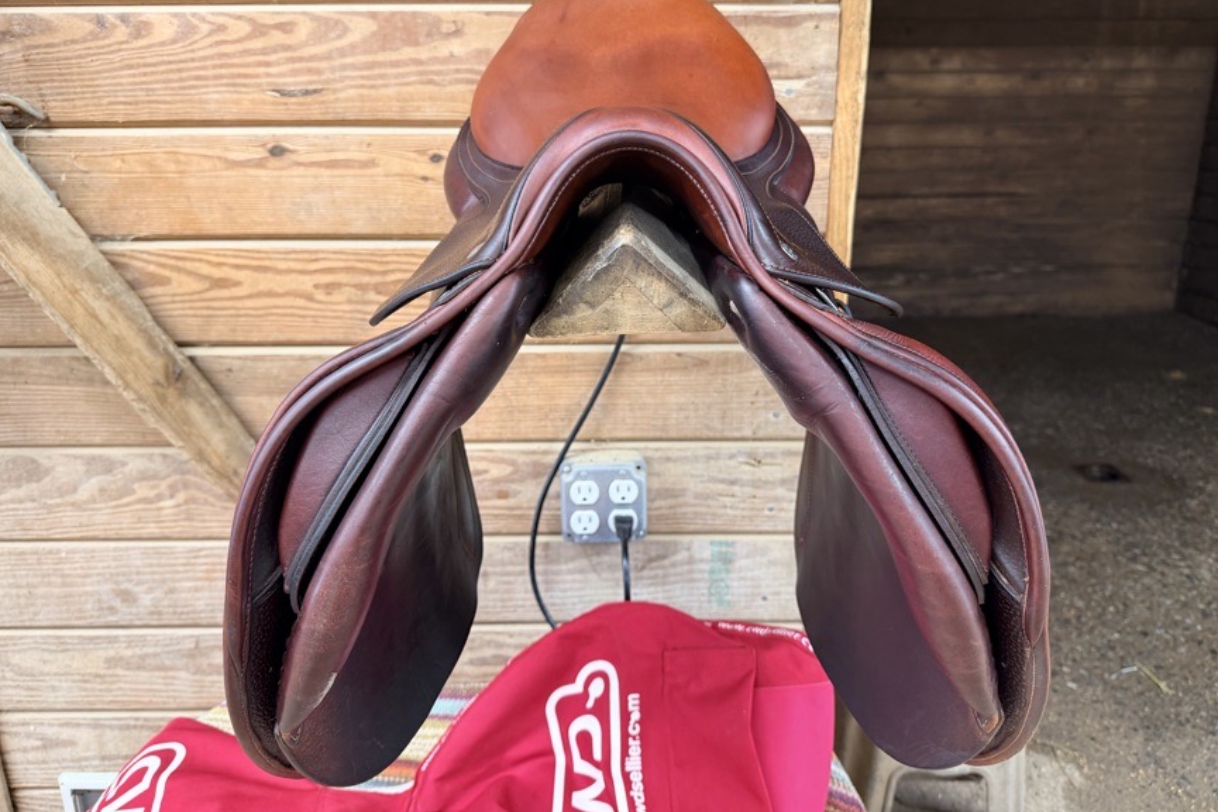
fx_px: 880
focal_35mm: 26
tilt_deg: -16.7
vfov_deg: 49.4
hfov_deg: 69.4
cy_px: 355
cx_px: 602
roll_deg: +0.8
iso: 250
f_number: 1.78
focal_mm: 6.76
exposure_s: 1/60
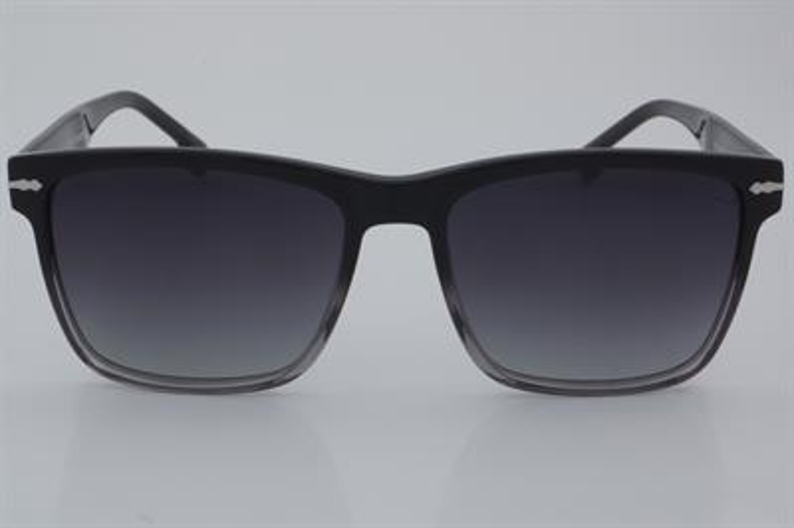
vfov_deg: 18.2
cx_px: 397
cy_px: 264
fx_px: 1653
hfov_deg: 27.0
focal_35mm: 75
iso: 100
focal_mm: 50
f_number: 32
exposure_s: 1/4
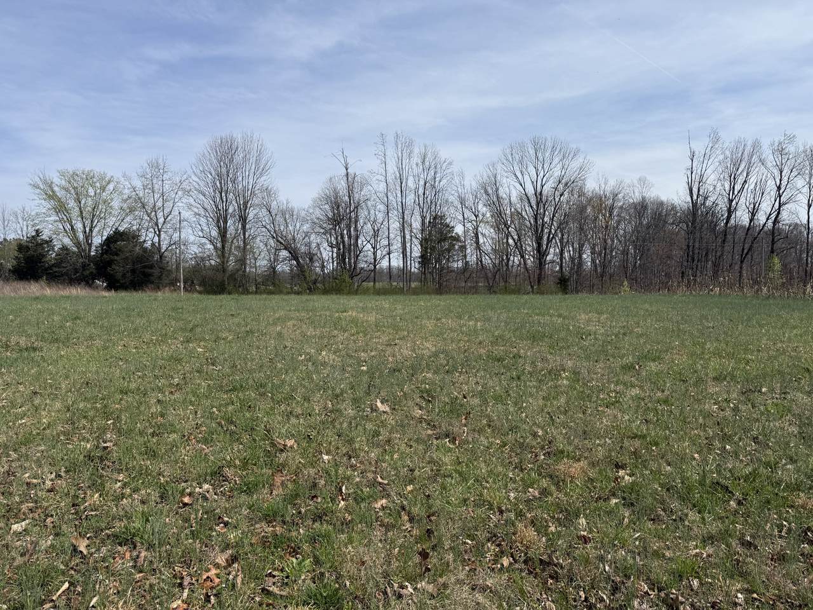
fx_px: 564
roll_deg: +0.9
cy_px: 305
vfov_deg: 56.8
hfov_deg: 71.6
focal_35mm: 24
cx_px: 406
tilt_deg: -2.9
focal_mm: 6.76
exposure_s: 1/5714
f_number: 1.78
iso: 80
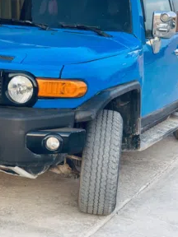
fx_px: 610
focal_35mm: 89
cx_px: 69
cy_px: 81
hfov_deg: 16.6
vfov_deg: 21.9
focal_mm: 7.5
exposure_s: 1/121
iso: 100
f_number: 2.2
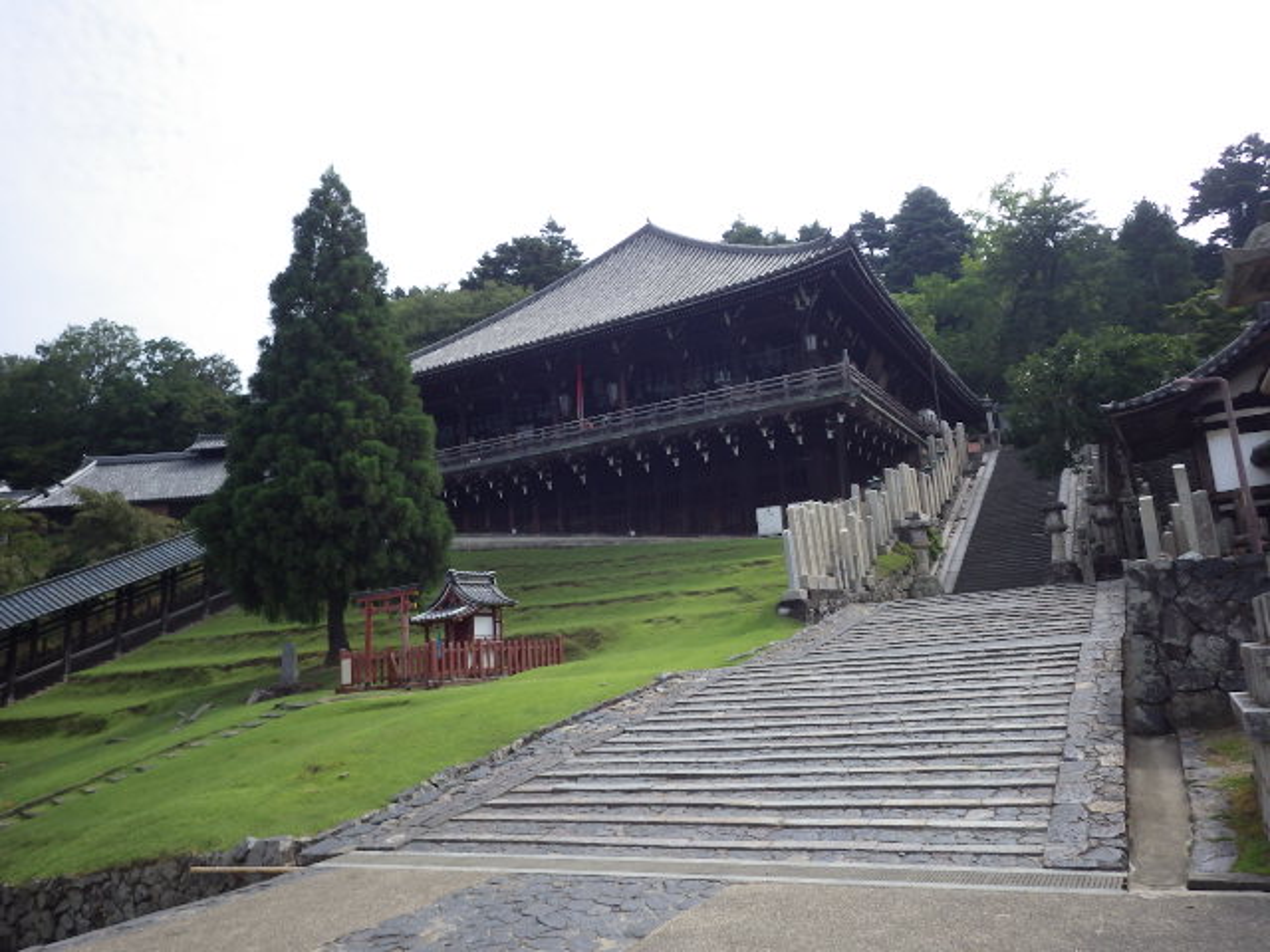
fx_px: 917
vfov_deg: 54.9
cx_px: 635
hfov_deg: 69.4
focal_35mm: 25
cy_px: 476
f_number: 2.8
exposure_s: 1/1500
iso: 125
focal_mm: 4.5
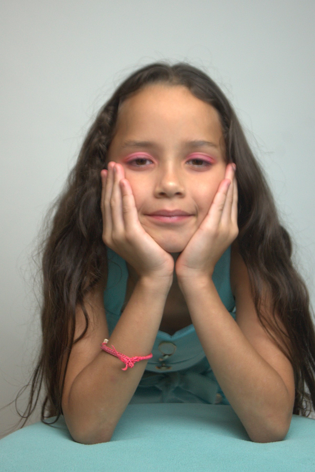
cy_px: 236
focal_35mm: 82
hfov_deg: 16.6
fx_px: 1083
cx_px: 158
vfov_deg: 24.6
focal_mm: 55
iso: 250
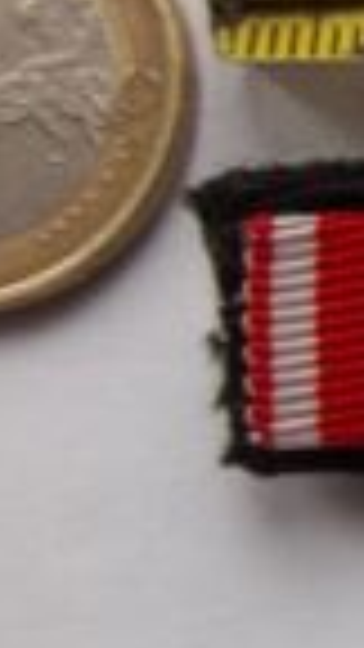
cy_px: 324
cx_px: 962
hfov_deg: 9.9
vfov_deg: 20.9
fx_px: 1750
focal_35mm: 102
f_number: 3.5
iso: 64
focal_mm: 5.05
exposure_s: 1/30
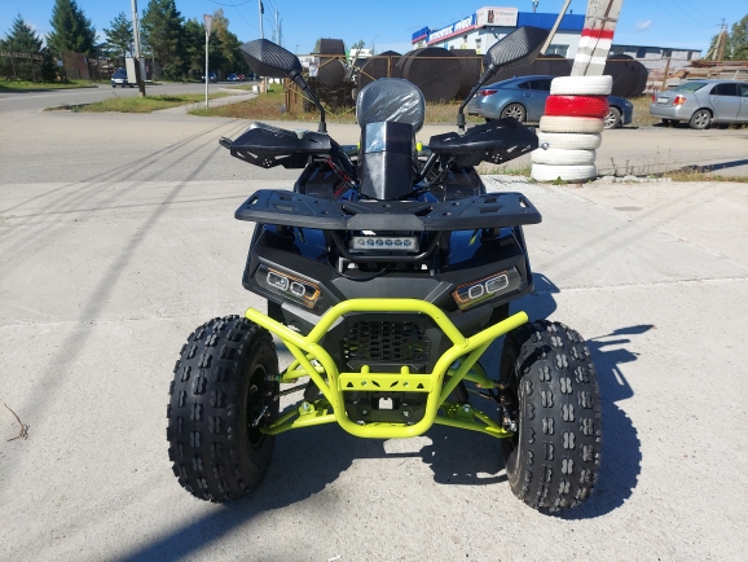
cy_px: 281
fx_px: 519
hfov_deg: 71.6
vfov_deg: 56.9
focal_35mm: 24
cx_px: 374
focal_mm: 5.23
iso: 40
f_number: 1.8
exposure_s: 1/1733
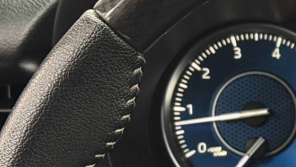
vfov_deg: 8.0
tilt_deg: -22.8
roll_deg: +0.3
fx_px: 1185
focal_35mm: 151
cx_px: 414
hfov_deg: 13.6
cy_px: 150
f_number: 1.78
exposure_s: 1/40
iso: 500
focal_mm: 6.76
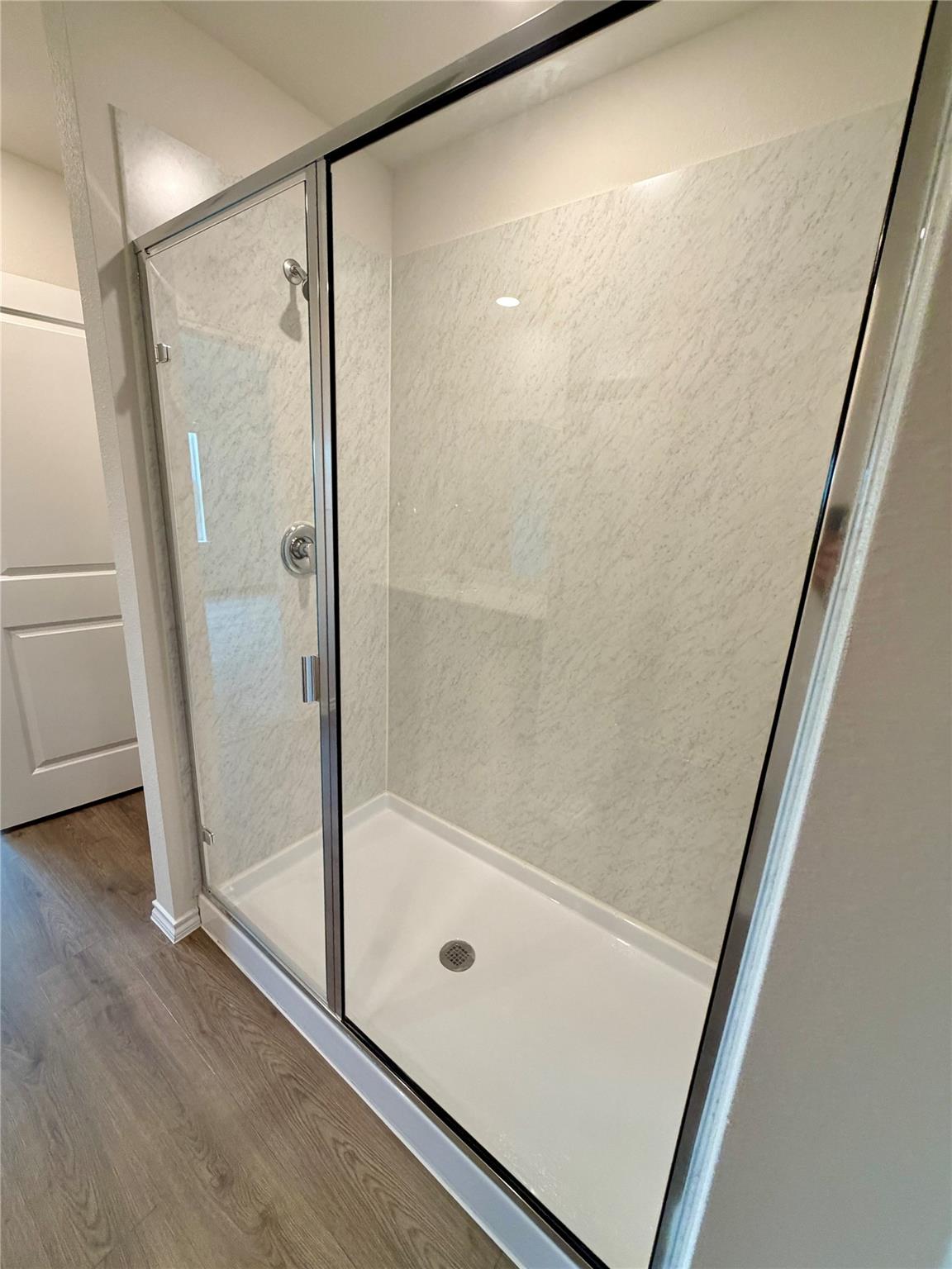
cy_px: 634
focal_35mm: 14
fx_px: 513
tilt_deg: -14.6
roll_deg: -4.1
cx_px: 476
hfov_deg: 85.7
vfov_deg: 102.1
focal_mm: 2.22
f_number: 2.2
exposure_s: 1/120
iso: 250
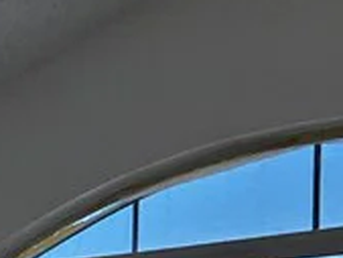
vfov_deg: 9.9
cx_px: -95
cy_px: 524
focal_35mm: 139
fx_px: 1378
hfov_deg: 13.7
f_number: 1.8
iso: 80
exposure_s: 1/1084
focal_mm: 5.4
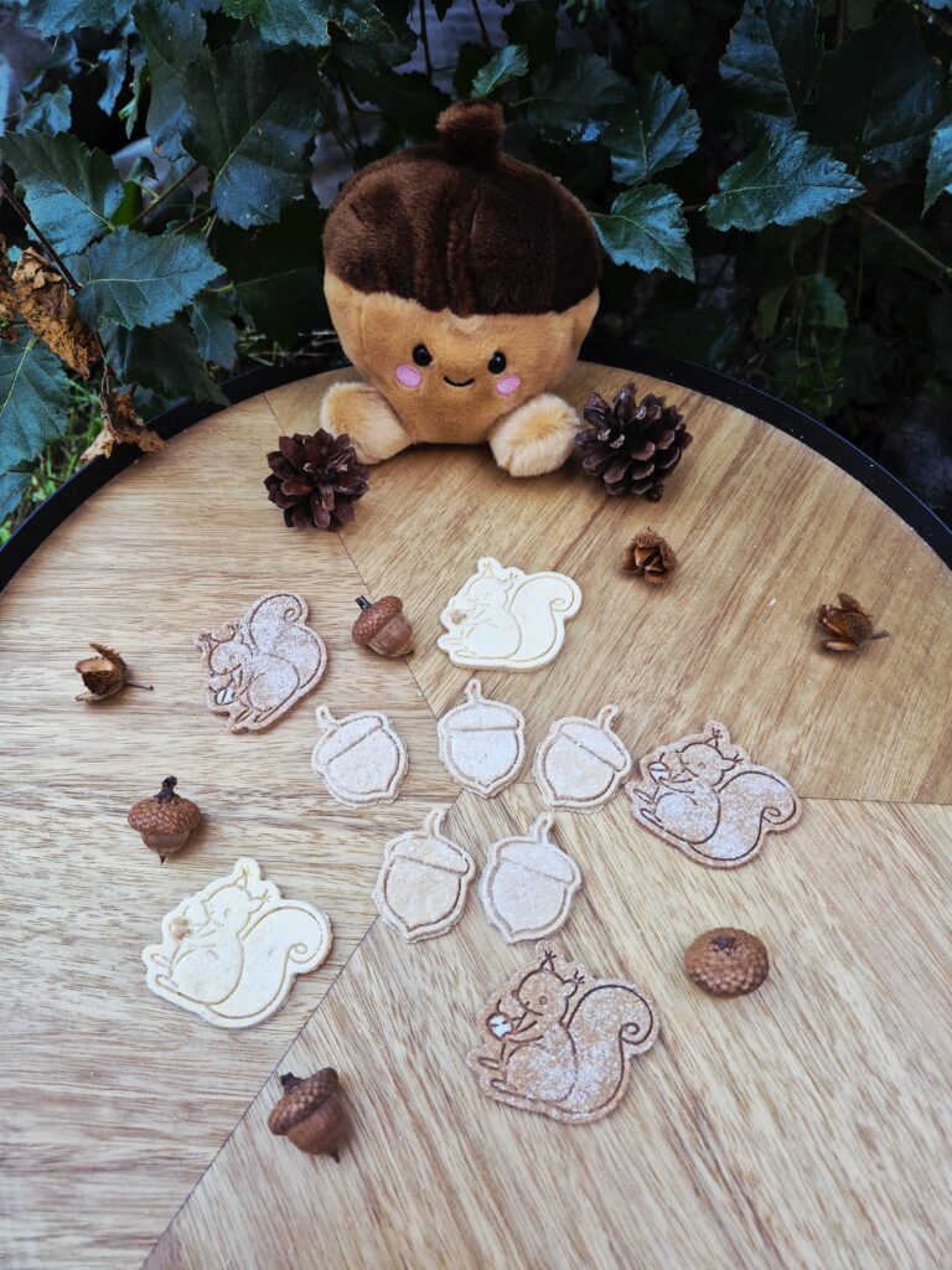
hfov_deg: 58.9
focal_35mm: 23
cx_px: 476
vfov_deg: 73.9
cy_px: 635
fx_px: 843
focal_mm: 5.4
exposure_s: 1/100
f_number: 1.8
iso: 160
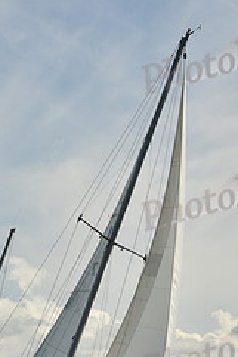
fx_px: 1668
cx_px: 66
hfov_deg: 8.2
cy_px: 291
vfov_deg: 12.2
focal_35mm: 168
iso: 320
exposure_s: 1/800
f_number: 13
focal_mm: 70
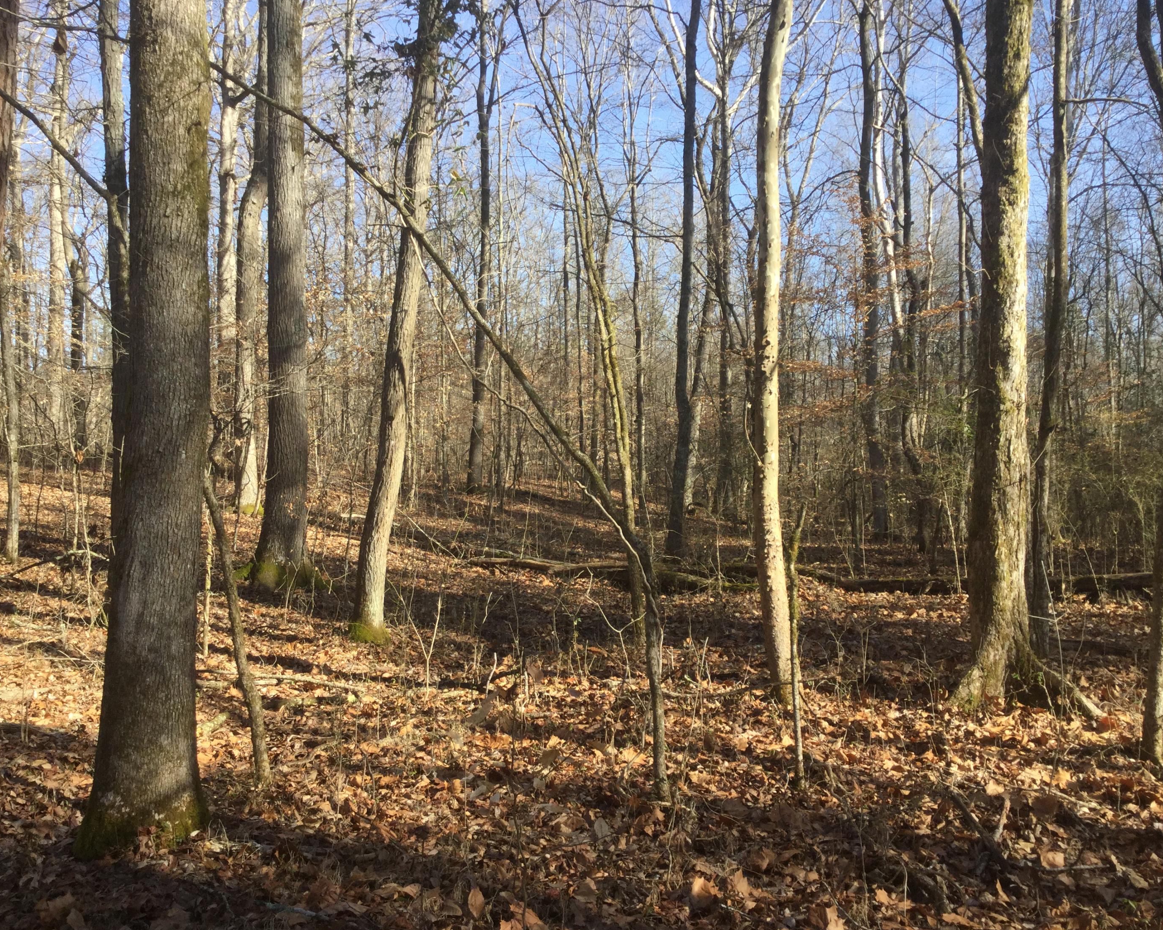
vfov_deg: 44.5
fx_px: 1136
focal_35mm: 33
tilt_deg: +2.1
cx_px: 597
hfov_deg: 54.2
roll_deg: +1.3
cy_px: 469
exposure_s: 1/351
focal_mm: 3.3
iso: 25
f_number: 2.4
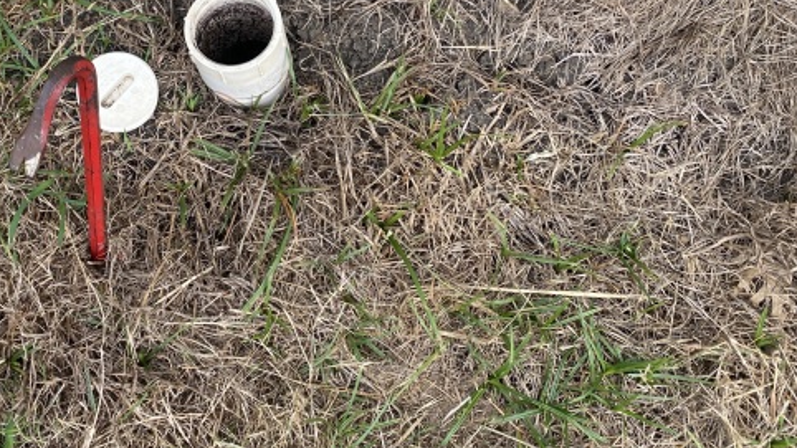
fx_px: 993
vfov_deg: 24.7
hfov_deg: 42.0
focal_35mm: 47
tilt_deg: -57.0
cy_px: 41
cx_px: 170
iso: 32
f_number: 1.8
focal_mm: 4.25
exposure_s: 1/531
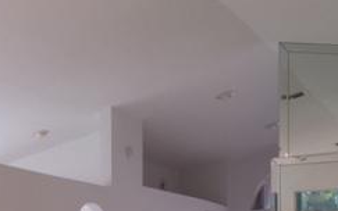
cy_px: 286
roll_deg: -0.4
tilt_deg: +0.3
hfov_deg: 24.7
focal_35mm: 81
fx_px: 746
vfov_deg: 15.3
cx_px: 31
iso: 32
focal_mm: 4.15
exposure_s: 1/40
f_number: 2.2
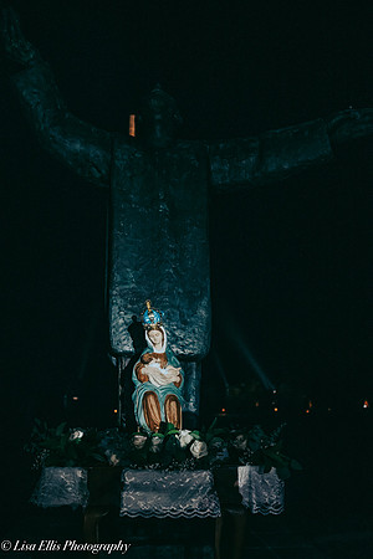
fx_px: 653
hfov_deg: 31.9
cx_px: 186
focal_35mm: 42
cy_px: 280
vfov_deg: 46.4
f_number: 2.8
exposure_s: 1/125
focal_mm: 35
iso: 3200
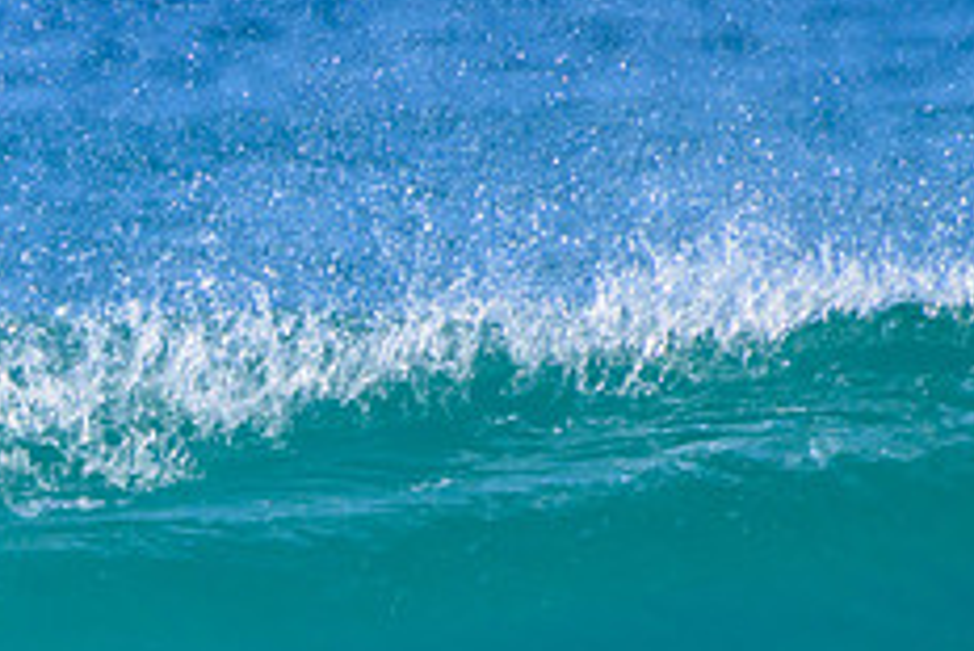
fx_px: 67678
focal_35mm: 2500
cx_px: -189
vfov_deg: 0.6
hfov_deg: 0.8
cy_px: 737
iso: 1100
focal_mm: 1000
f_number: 11
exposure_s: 1/2000
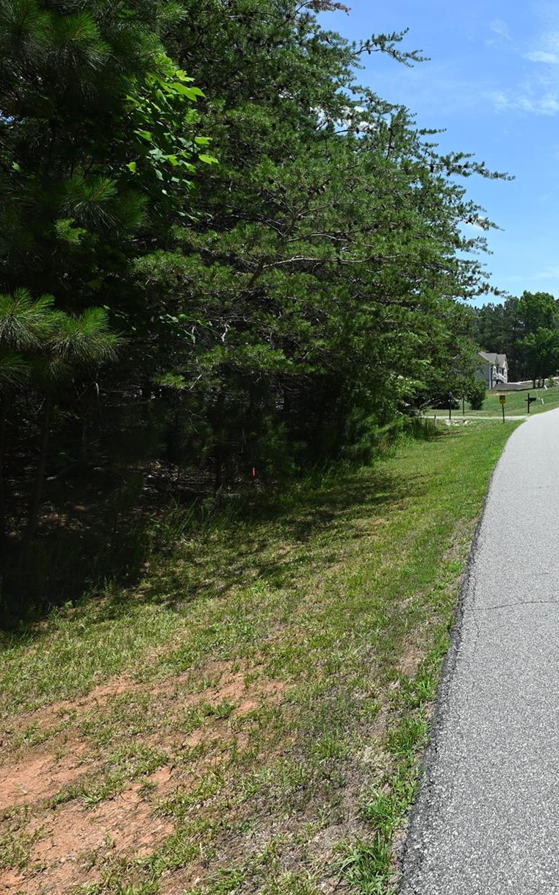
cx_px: 632
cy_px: 428
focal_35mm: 24
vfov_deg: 74.8
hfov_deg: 40.1
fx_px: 585
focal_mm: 14
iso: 100
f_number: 7.1
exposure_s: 1/320
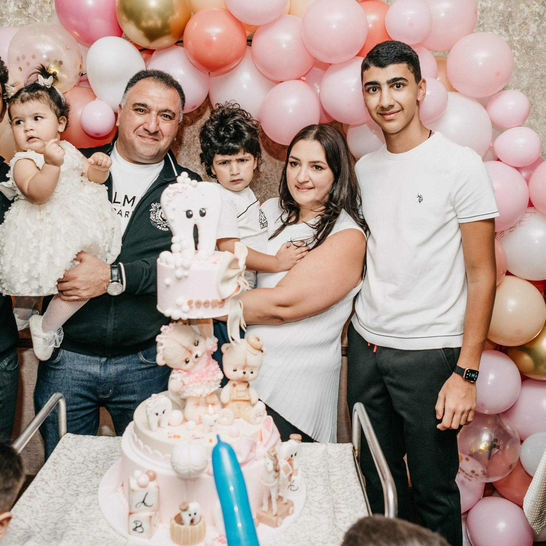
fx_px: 678
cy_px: 241
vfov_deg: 43.8
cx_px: 240
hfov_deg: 43.8
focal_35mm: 38
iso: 160
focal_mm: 26
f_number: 3.5
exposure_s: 1/160
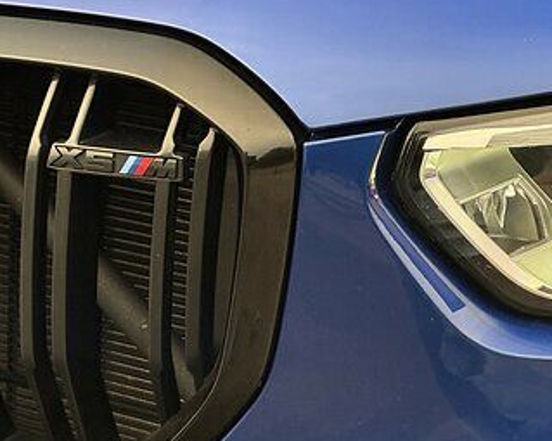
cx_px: 85
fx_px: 2107
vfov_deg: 11.9
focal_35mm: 129
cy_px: 163
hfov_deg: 14.8
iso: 1000
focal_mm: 9
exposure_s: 1/38
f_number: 2.8
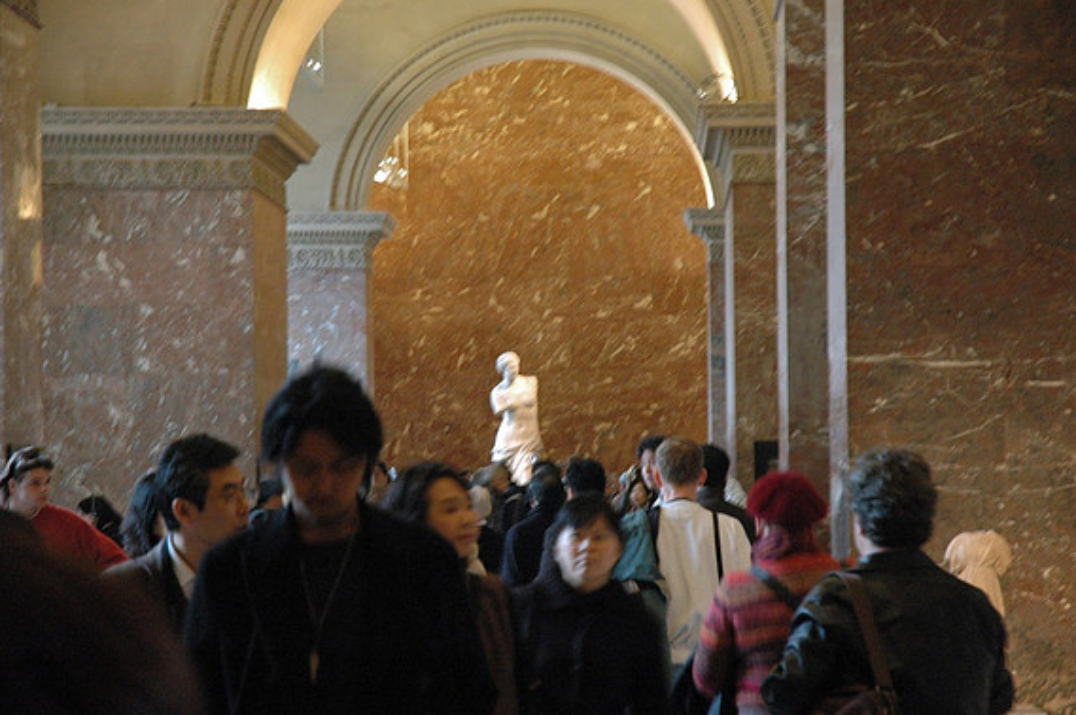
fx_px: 3194
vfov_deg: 12.8
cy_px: 355
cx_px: 545
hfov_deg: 19.1
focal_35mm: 107
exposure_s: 1/15
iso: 1600
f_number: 4.5
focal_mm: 70
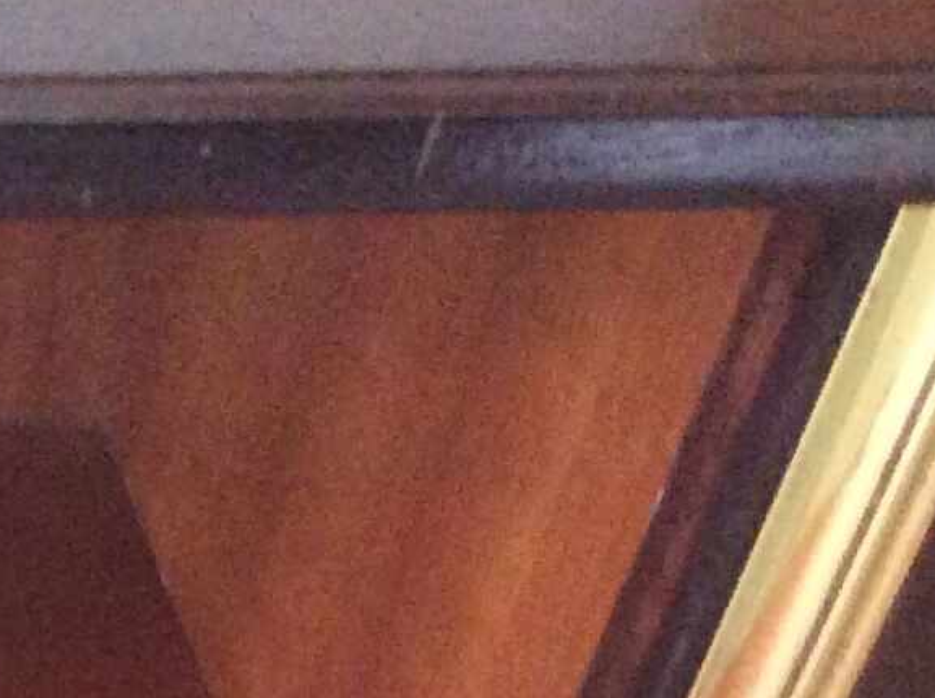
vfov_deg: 9.4
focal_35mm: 144
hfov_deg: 11.8
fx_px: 3883
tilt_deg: -49.1
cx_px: -1117
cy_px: 1503
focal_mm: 3.3
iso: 250
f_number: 2.4
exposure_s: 1/17
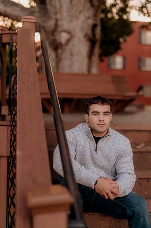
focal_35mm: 50
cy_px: 114
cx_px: 76
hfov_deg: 26.9
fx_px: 315
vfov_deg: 39.6
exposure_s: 1/1000
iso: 250
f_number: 1.4
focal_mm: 50
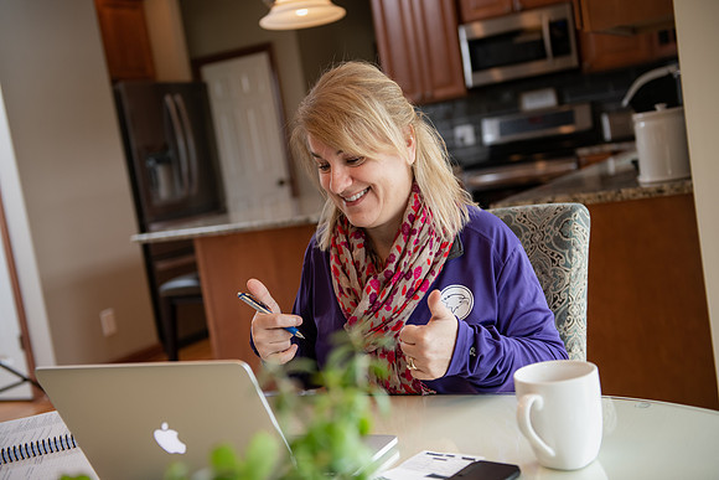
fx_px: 959
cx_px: 360
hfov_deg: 41.1
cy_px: 240
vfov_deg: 28.1
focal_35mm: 48
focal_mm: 48
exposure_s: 1/125
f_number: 3.2
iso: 400
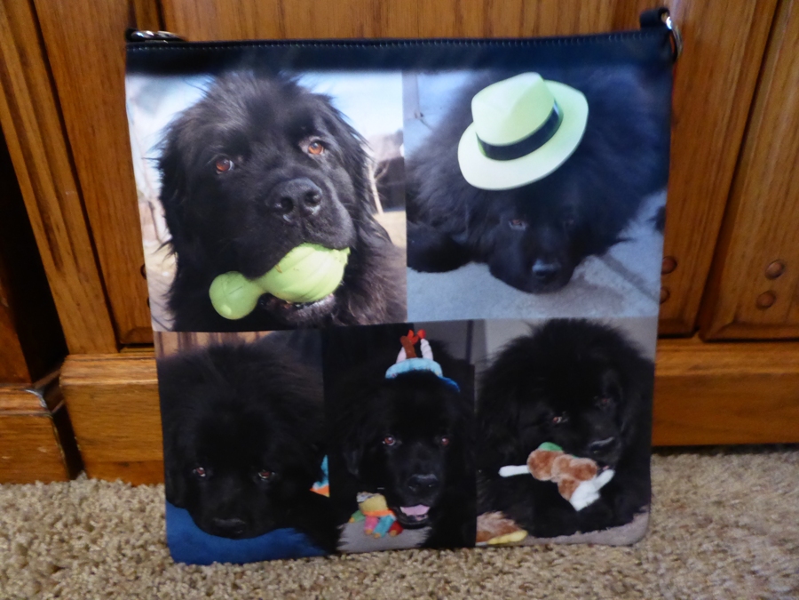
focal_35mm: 25
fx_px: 577
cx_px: 400
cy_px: 300
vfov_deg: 54.9
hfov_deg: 69.4
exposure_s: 1/13
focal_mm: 4.3
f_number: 3.3
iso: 800
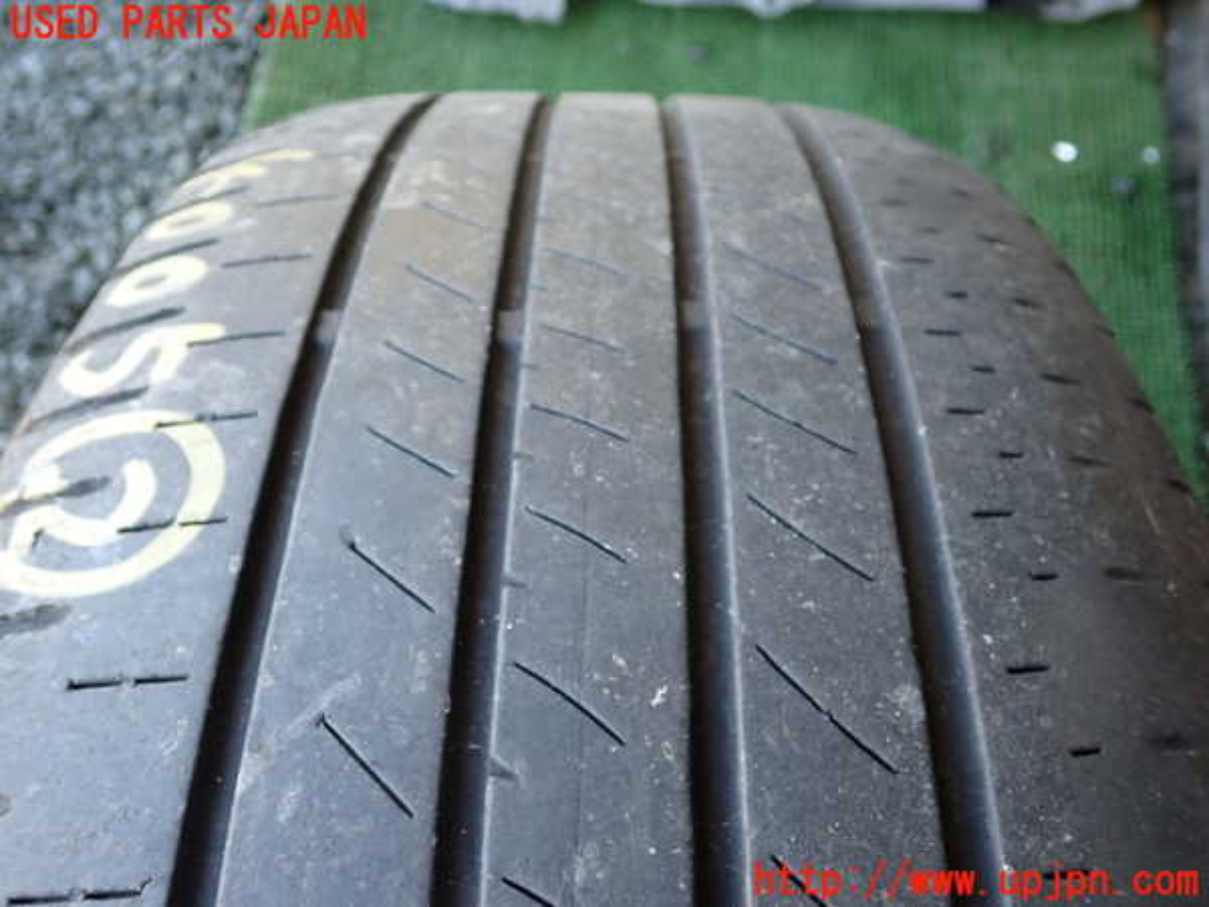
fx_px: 1048
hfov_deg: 60.0
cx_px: 604
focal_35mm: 30
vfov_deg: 46.8
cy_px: 454
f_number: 2.3
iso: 200
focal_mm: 5.4
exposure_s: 1/60
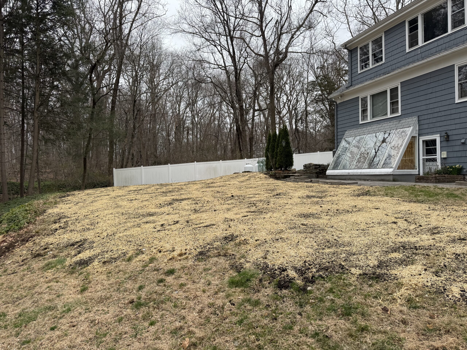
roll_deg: +0.4
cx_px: 234
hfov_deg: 71.6
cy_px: 175
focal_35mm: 24
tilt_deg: -0.6
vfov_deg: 56.8
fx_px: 324
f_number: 1.78
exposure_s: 1/544
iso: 80
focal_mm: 6.76
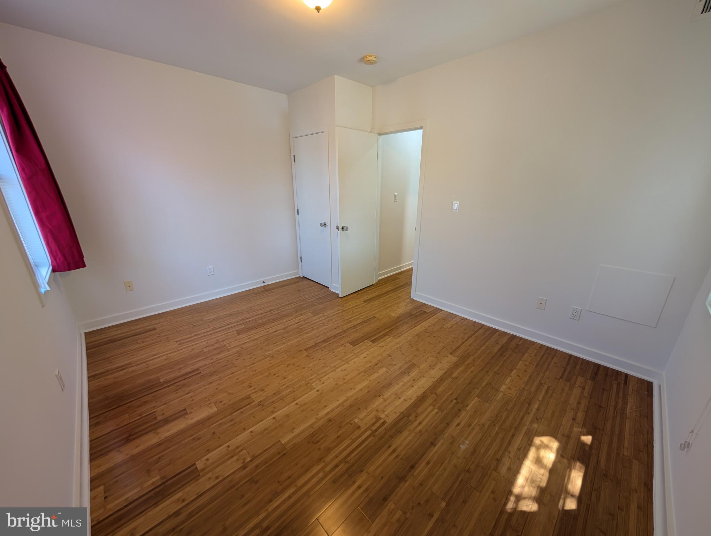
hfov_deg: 110.5
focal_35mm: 12
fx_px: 247
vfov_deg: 94.6
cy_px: 268
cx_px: 356
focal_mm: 2.02
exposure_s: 1/30
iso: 45
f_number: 1.7
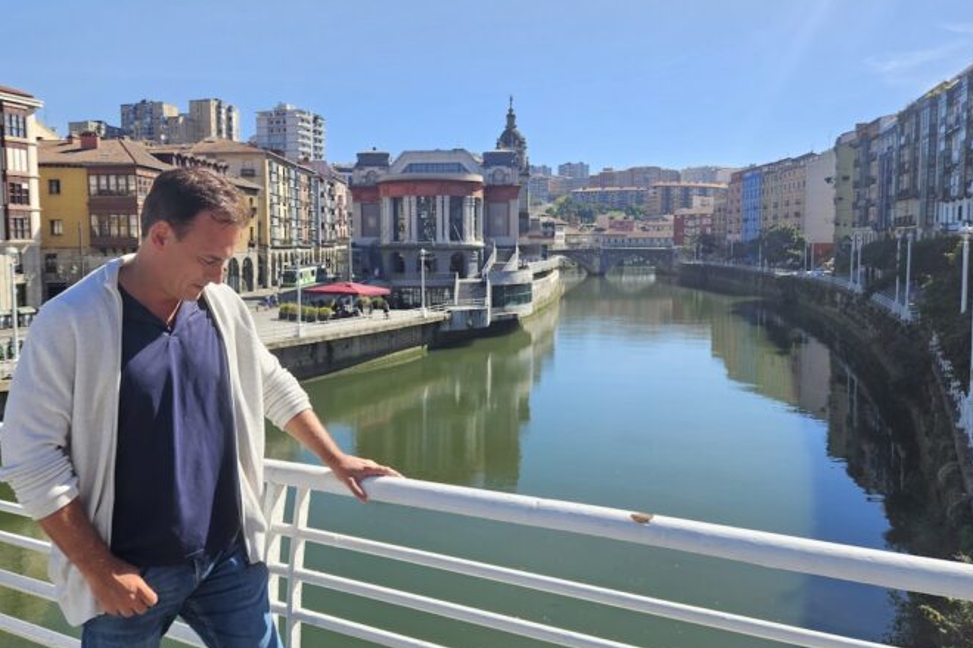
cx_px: 447
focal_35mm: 29
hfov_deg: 63.6
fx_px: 784
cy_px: 286
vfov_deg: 44.9
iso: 25
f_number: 1.8
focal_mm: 5.4
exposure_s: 1/873
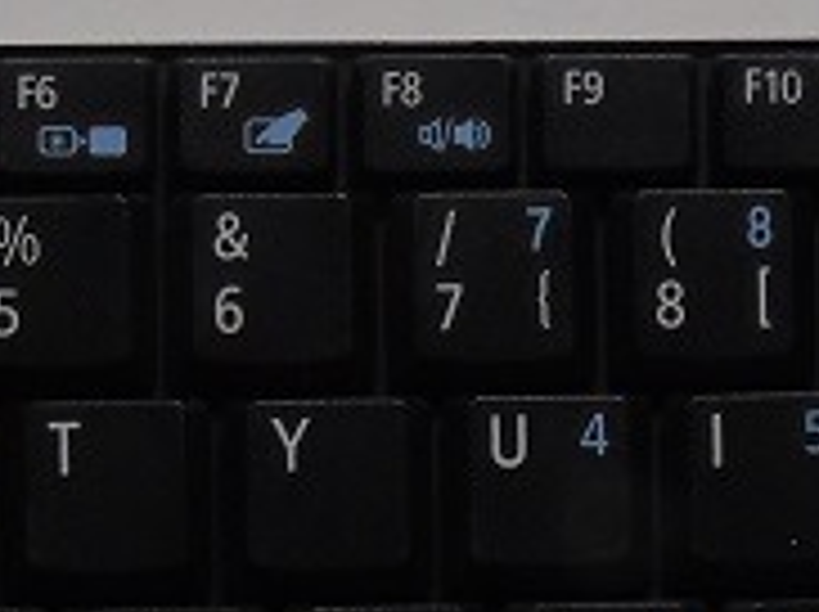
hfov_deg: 12.0
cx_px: 459
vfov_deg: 9.0
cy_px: 500
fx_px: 3899
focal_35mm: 165
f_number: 6.5
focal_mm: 7.1
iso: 200
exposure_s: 1/20
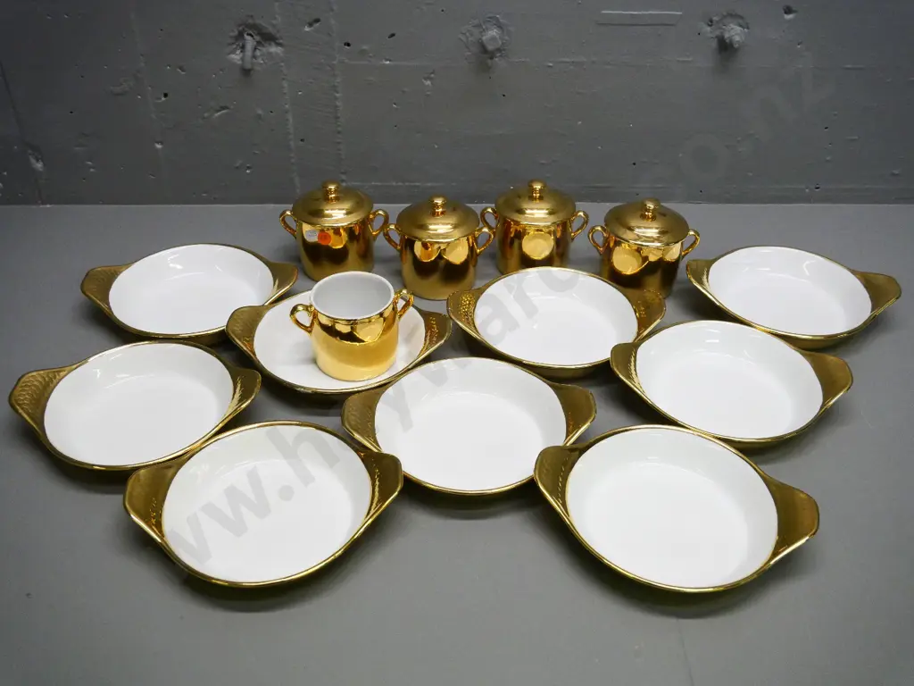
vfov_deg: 41.8
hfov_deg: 54.0
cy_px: 343
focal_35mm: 34
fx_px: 898
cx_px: 457
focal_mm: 17
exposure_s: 1/500
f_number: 5
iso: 3200
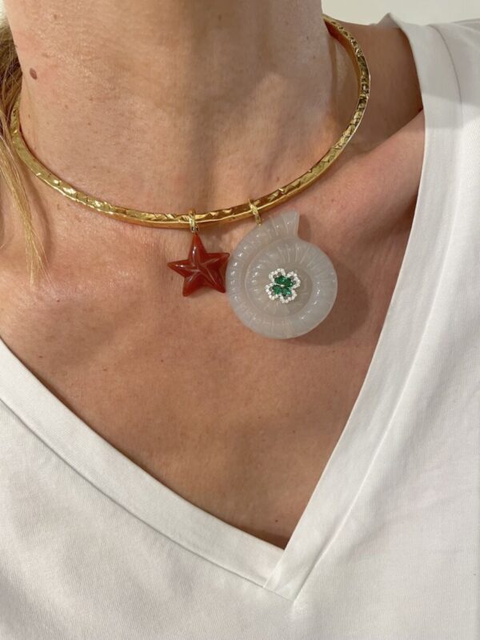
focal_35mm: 26
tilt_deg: -9.8
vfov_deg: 67.3
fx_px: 481
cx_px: 240
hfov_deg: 53.1
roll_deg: +10.8
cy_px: 320
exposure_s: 1/50
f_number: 1.6
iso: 80
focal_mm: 4.2
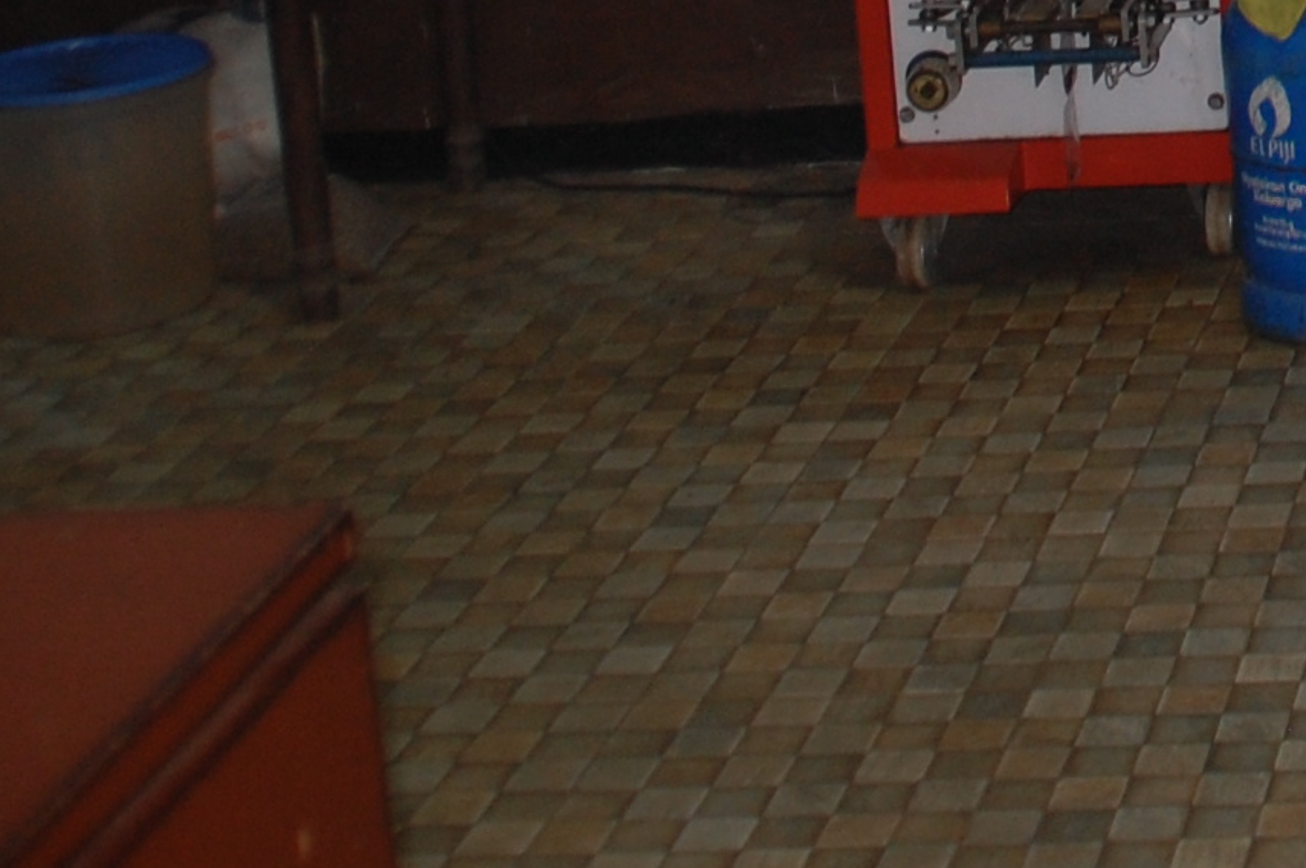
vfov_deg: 13.3
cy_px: -547
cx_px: 1723
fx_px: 3442
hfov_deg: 19.7
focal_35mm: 95
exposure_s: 1/60
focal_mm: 18
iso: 400
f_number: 3.5
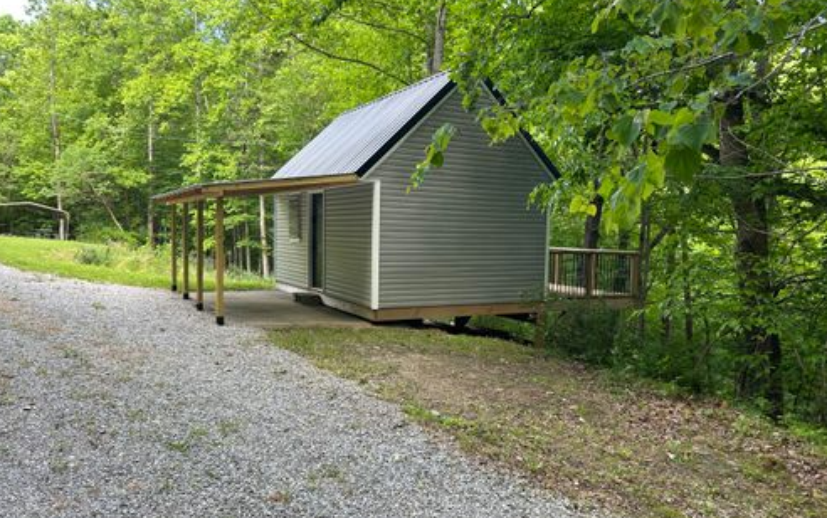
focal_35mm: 28
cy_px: 267
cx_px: 414
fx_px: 631
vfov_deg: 44.6
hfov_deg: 66.4
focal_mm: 5.7
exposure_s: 1/121
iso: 50
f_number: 1.5
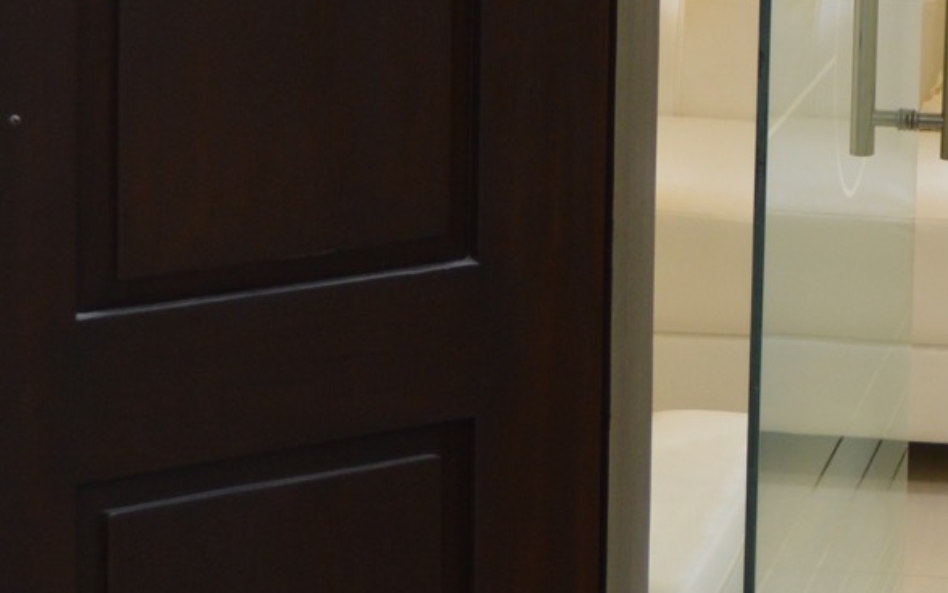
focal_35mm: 150
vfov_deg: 8.6
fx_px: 3877
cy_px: -218
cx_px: 1175
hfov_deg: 13.5
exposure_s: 1/25
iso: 400
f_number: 4
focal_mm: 24
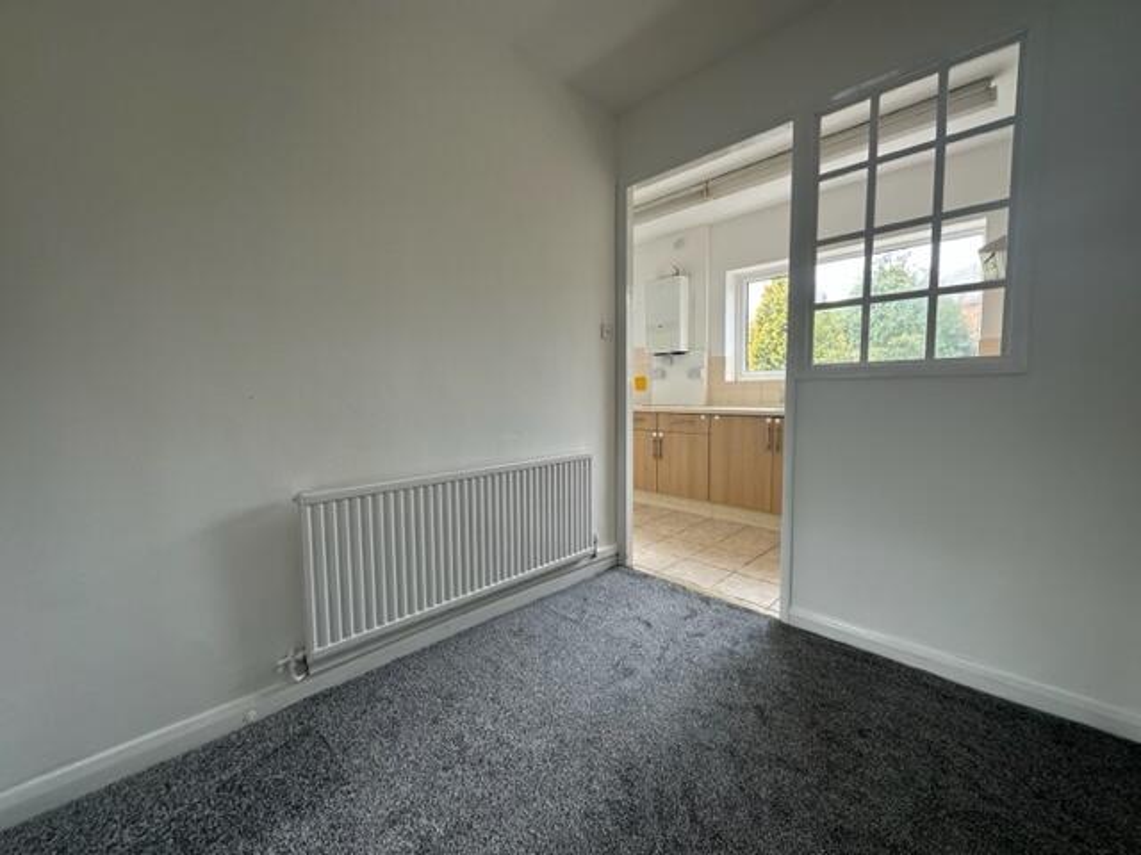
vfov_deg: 85.7
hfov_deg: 102.1
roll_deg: +1.0
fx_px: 461
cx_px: 570
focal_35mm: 14
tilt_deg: -5.4
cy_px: 428
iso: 64
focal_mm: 2.22
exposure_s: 1/99
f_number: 2.2
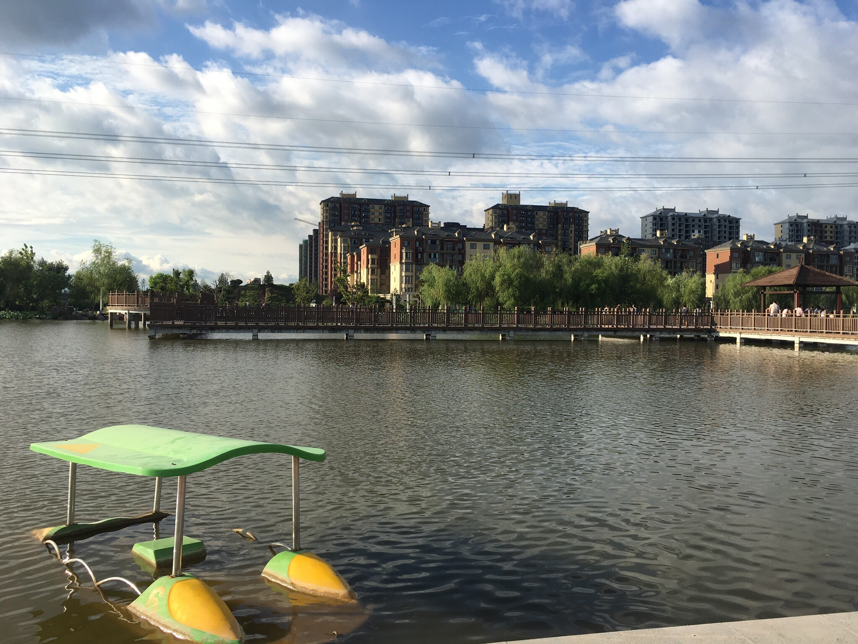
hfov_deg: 61.7
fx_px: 719
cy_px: 322
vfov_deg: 48.2
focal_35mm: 29
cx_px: 429
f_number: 2.2
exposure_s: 1/1221
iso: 25
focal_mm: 4.15
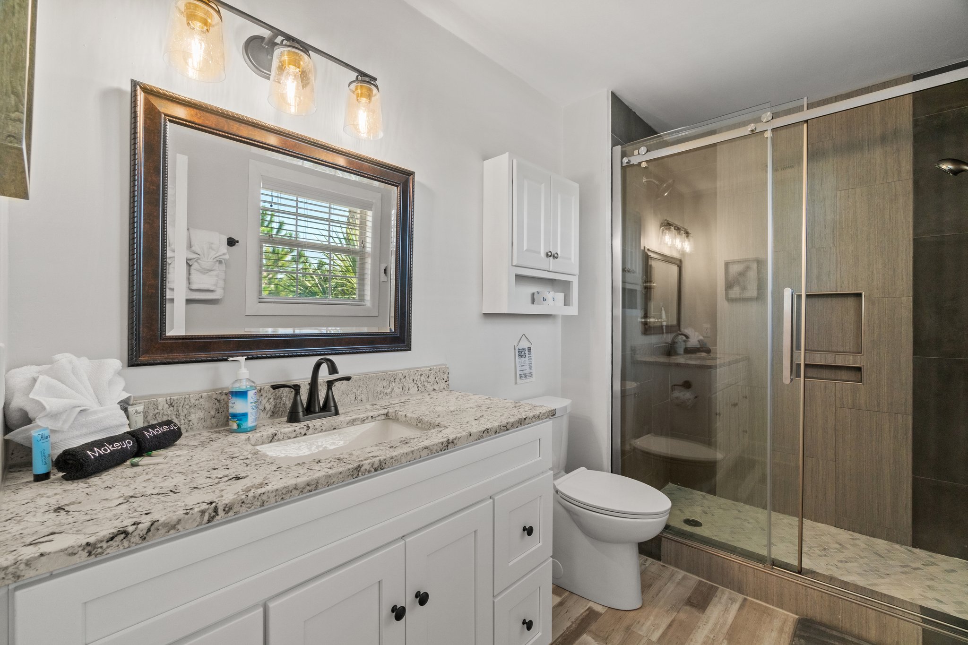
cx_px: 484
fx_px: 403
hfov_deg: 100.4
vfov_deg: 77.3
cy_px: 322
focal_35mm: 15
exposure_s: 1/4
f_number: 8
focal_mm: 10
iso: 400
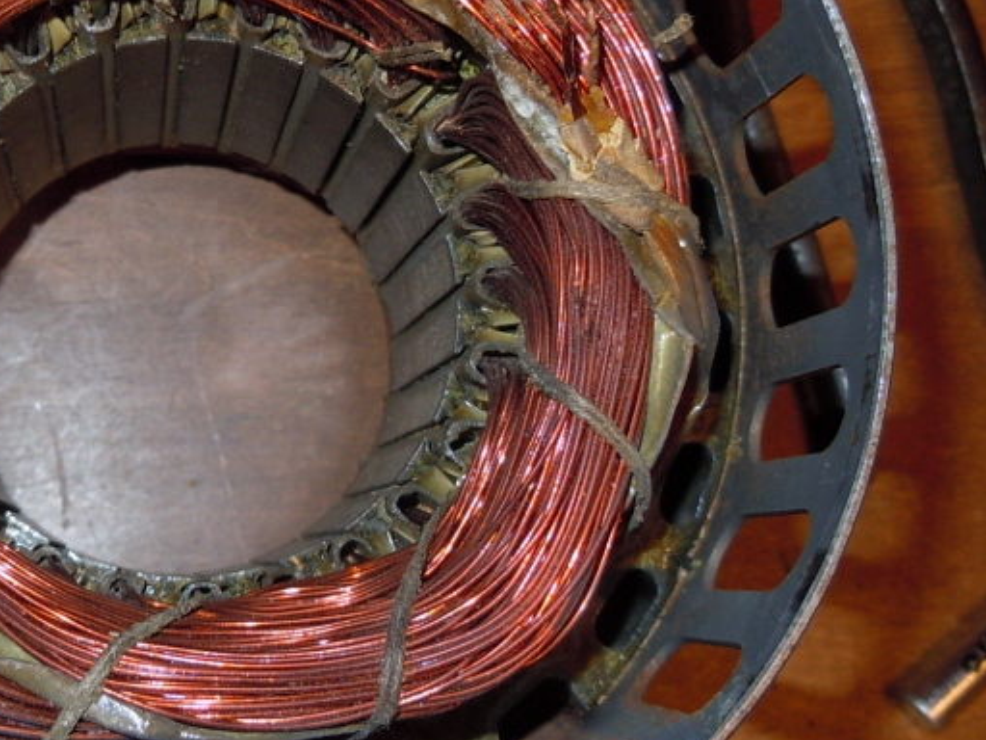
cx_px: 218
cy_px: 337
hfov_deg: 31.5
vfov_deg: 24.4
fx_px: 1709
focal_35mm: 60
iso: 125
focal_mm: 5.4
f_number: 3.5
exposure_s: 1/30
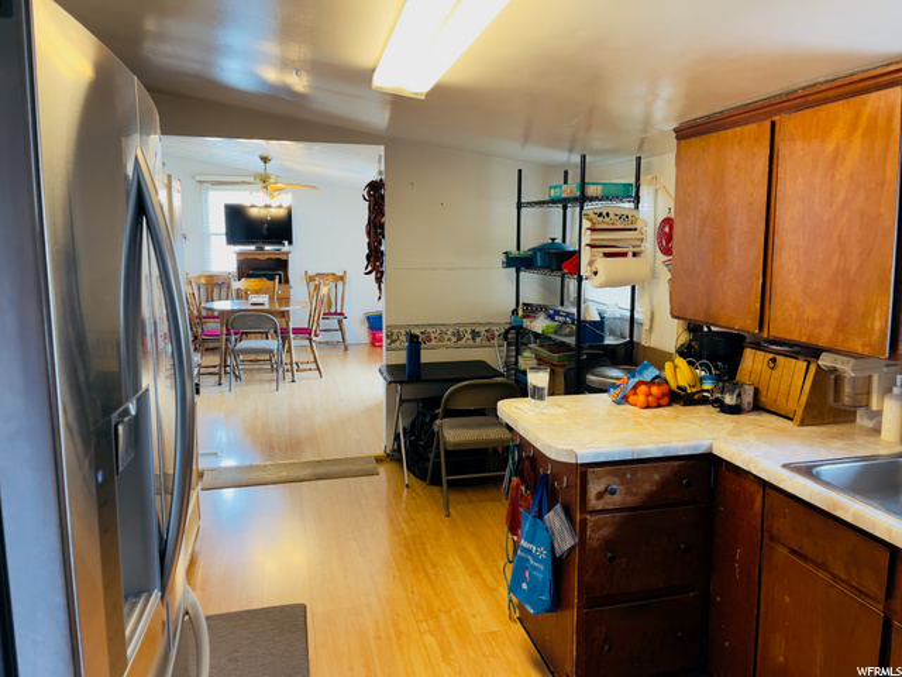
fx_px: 677
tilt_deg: -8.1
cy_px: 338
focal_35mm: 26
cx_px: 451
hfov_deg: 67.3
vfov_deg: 53.1
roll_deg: -0.1
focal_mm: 5.1
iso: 200
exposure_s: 1/60
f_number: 1.6
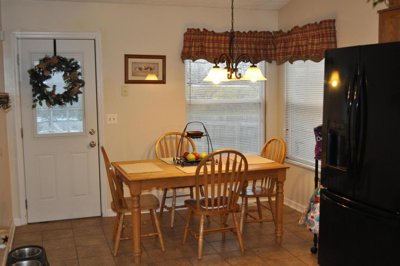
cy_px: 133
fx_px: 433
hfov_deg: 49.6
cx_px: 200
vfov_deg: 34.1
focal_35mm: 39
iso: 800
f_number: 4.2
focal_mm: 26
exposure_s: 1/100
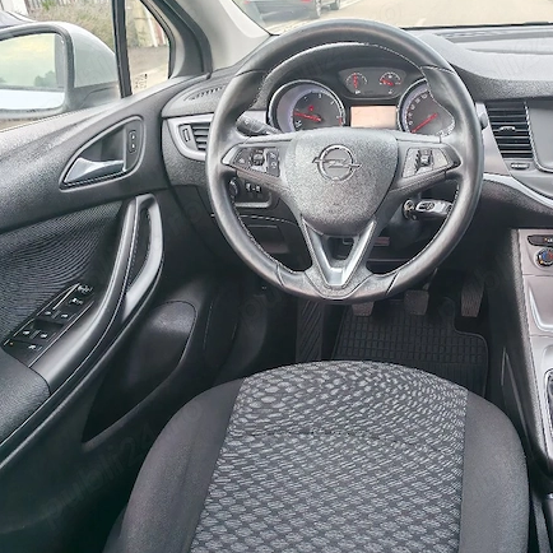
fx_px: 596
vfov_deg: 49.7
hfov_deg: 48.9
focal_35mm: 33
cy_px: 268
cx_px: 370
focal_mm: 5.52
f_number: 1.95
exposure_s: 1/100
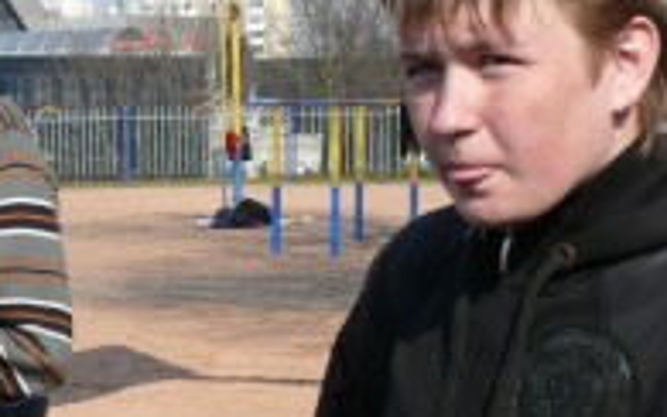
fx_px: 2418
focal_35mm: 133
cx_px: -482
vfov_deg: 9.7
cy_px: 511
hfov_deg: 14.1
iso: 100
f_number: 5.6
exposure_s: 1/400
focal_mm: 7.4
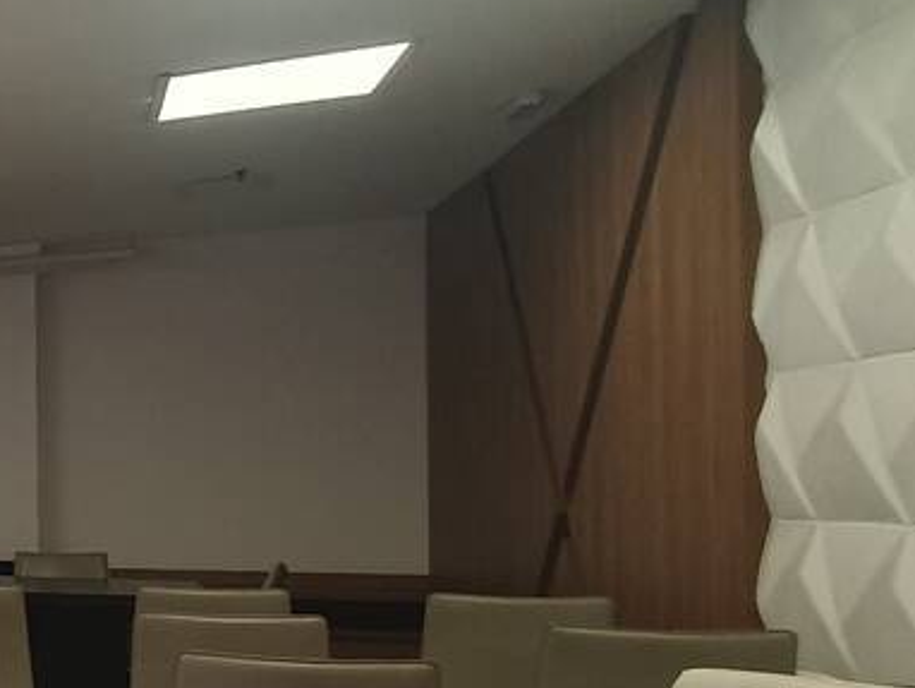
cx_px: -755
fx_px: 1296
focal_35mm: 49
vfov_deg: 29.5
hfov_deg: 22.0
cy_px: 451
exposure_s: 1/60
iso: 80
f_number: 2.2
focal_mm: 1.8
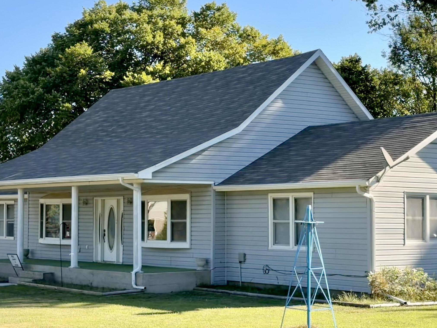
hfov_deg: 27.4
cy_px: 171
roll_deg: +1.0
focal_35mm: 71
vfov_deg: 20.7
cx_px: 231
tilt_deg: +1.3
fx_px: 896
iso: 64
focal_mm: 6.76
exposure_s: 1/2273
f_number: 1.78
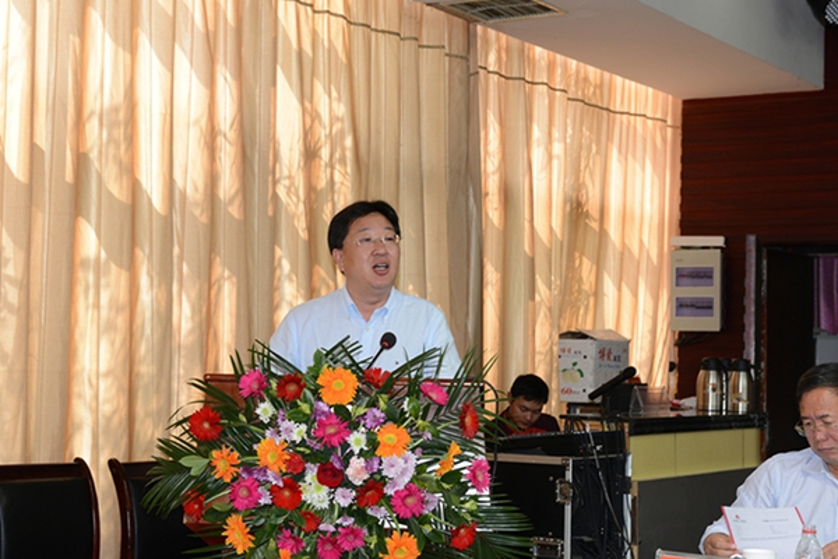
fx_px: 1629
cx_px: 419
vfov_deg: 19.5
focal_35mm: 70
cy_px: 280
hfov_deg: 28.8
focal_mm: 70
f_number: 8
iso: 640
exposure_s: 1/80
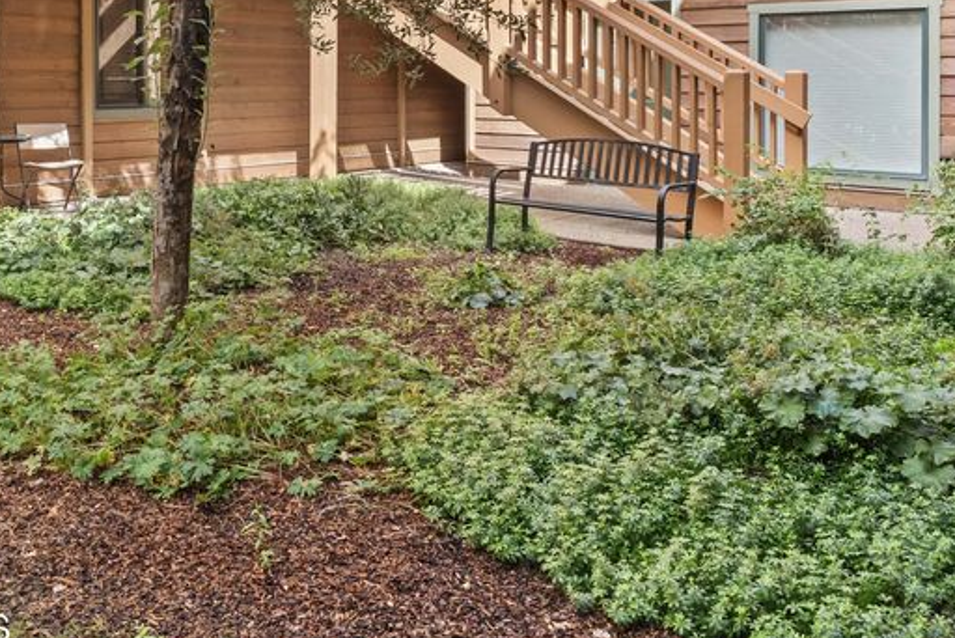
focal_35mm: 38
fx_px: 1009
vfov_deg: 33.1
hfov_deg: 49.7
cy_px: 49
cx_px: 308
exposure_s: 1/30
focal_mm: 19
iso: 320
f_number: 7.1
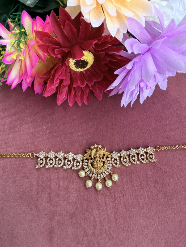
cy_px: 124
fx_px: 172
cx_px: 93
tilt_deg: -67.7
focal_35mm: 24
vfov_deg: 71.6
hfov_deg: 56.8
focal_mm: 2.22
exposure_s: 1/121
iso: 100
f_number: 2.2
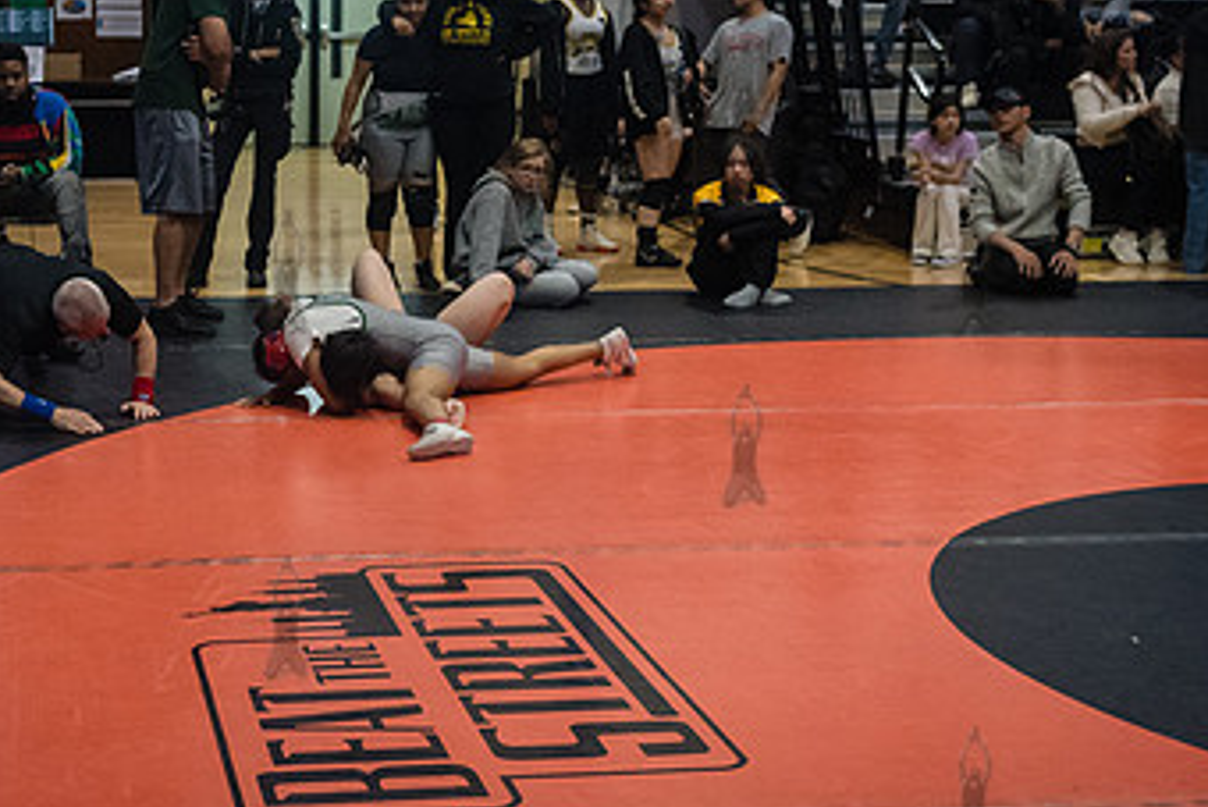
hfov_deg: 30.0
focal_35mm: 66
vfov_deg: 20.6
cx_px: 293
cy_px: 311
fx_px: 2215
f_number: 3.2
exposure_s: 1/1000
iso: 5000
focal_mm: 35
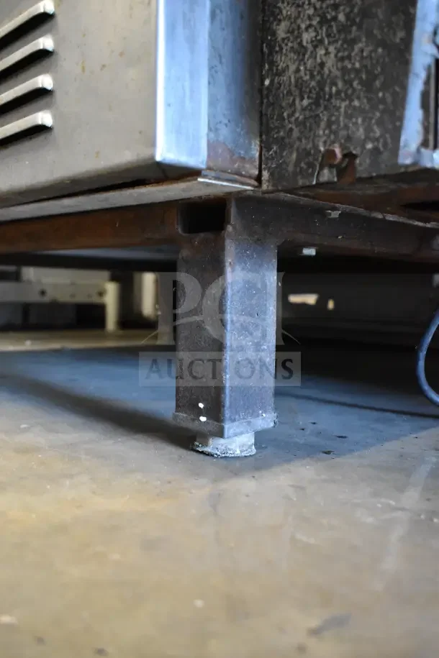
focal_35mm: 34
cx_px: 220
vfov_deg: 55.1
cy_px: 329
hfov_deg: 38.4
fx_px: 631
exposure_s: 1/80
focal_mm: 23
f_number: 4.5
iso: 6400
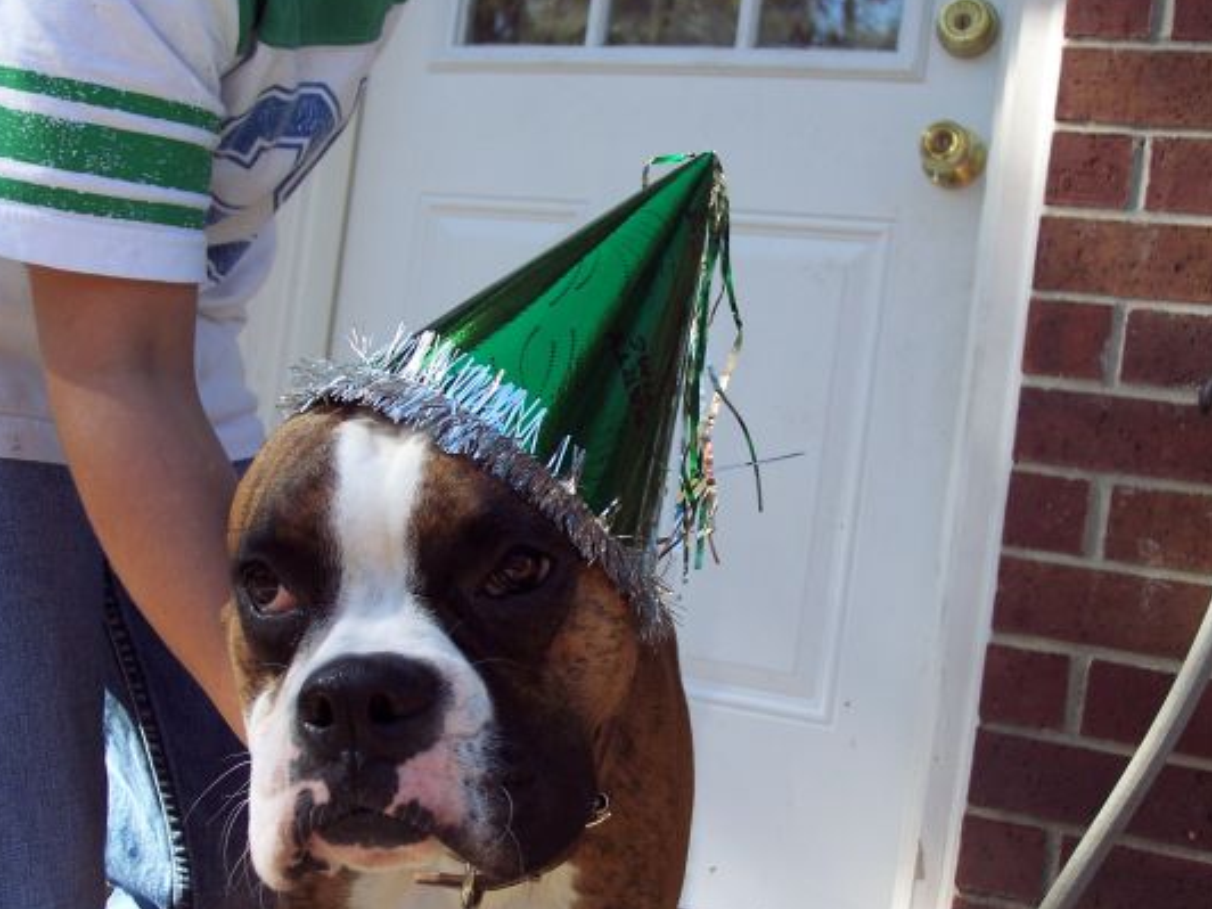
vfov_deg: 32.9
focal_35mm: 44
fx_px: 1541
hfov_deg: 42.9
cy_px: 444
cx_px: 595
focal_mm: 8
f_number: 3.4
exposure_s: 1/250
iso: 100
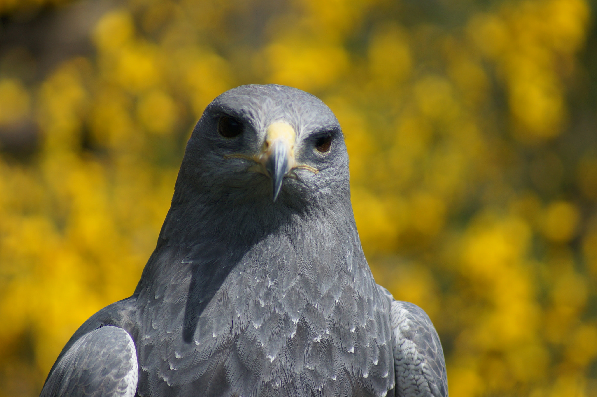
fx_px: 6212
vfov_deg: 3.7
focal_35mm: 375
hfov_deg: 5.5
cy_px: 198
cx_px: 298
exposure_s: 1/2000
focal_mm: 250
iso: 400
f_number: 5.6
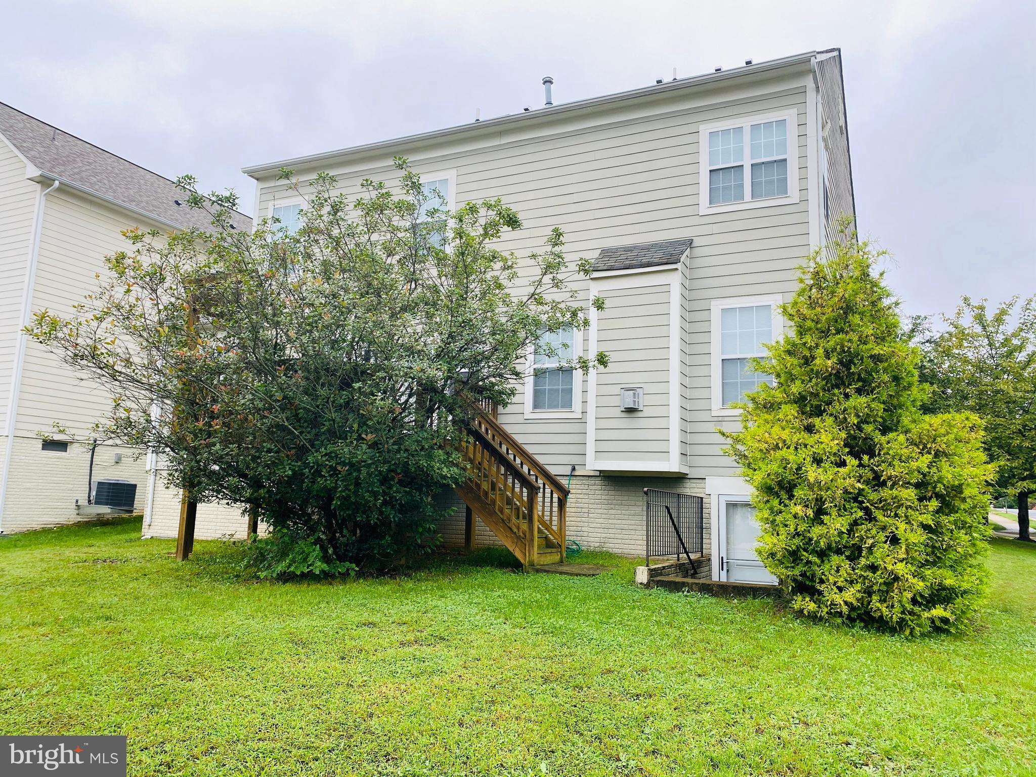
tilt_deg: +8.9
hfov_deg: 67.3
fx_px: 778
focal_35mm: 26
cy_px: 388
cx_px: 518
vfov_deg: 53.1
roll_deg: -2.5
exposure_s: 1/157
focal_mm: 4.25
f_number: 1.8
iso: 32
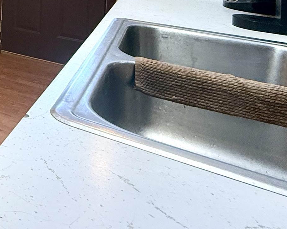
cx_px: -113
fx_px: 391
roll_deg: -1.1
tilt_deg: -0.9
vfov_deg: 27.1
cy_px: -75
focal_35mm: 46
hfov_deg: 29.6
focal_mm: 2.22
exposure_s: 1/120
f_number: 2.2
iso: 320
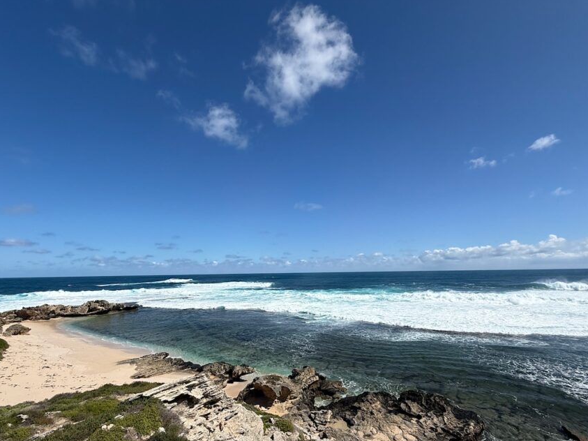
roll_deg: +0.3
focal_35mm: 17
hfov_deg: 91.0
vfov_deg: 73.9
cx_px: 288
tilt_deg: +2.0
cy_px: 265
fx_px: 289
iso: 50
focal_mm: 2.22
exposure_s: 1/5155
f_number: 2.2
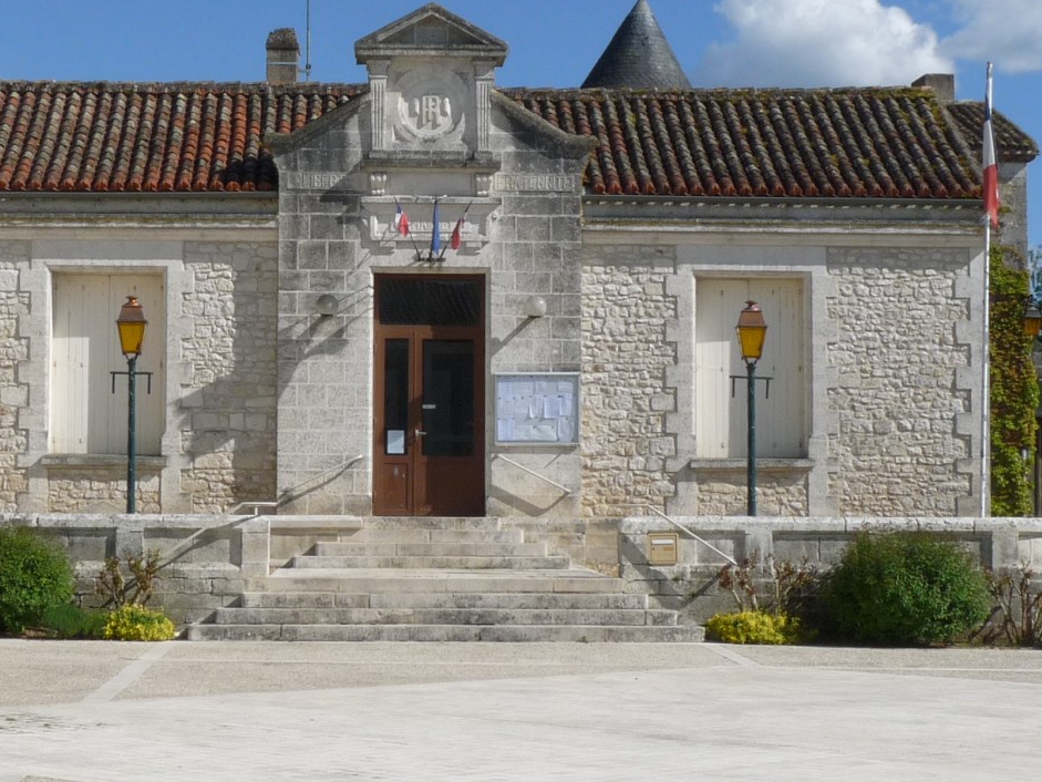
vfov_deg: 16.8
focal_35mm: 88
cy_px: 330
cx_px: 473
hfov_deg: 22.2
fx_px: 2649
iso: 100
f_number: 7.1
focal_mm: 6.9
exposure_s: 1/500
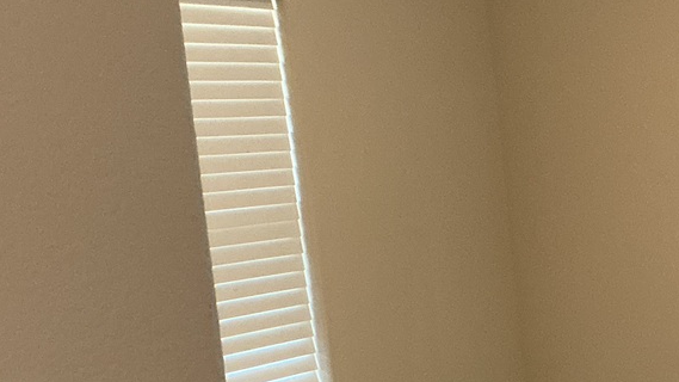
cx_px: 504
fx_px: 1440
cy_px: 344
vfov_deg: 14.9
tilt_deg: -7.5
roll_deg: +4.8
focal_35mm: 80
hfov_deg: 26.2
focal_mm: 3
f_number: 1.8
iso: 250
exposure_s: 1/60
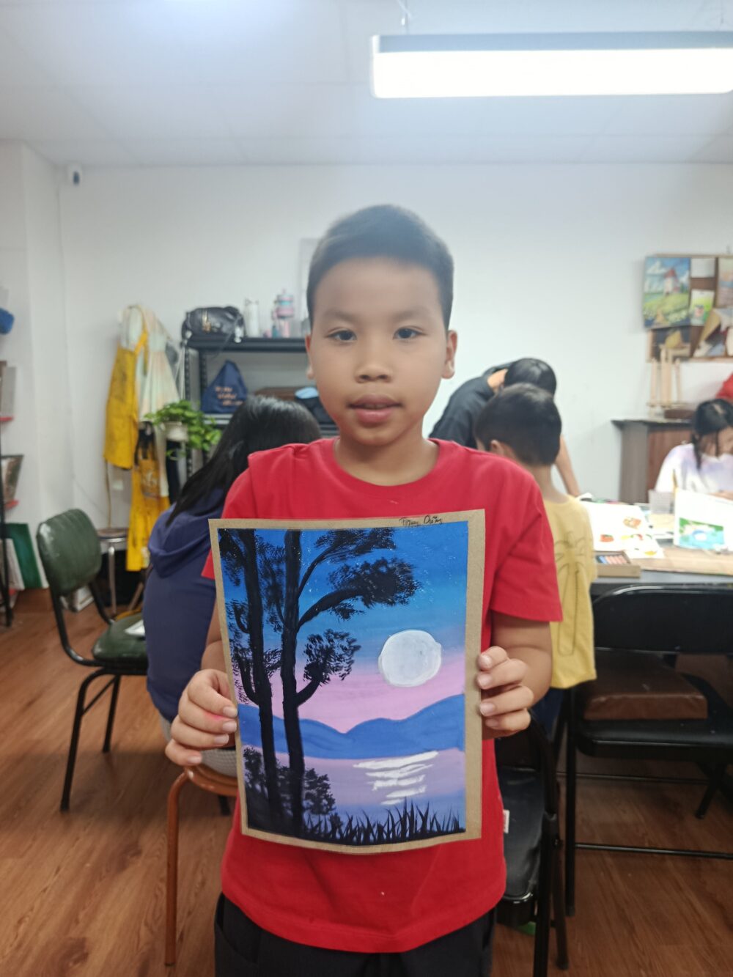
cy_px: 488
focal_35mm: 24
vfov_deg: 71.6
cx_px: 366
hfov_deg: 56.8
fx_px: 677
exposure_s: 1/100
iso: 783
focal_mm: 5.24
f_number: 1.7
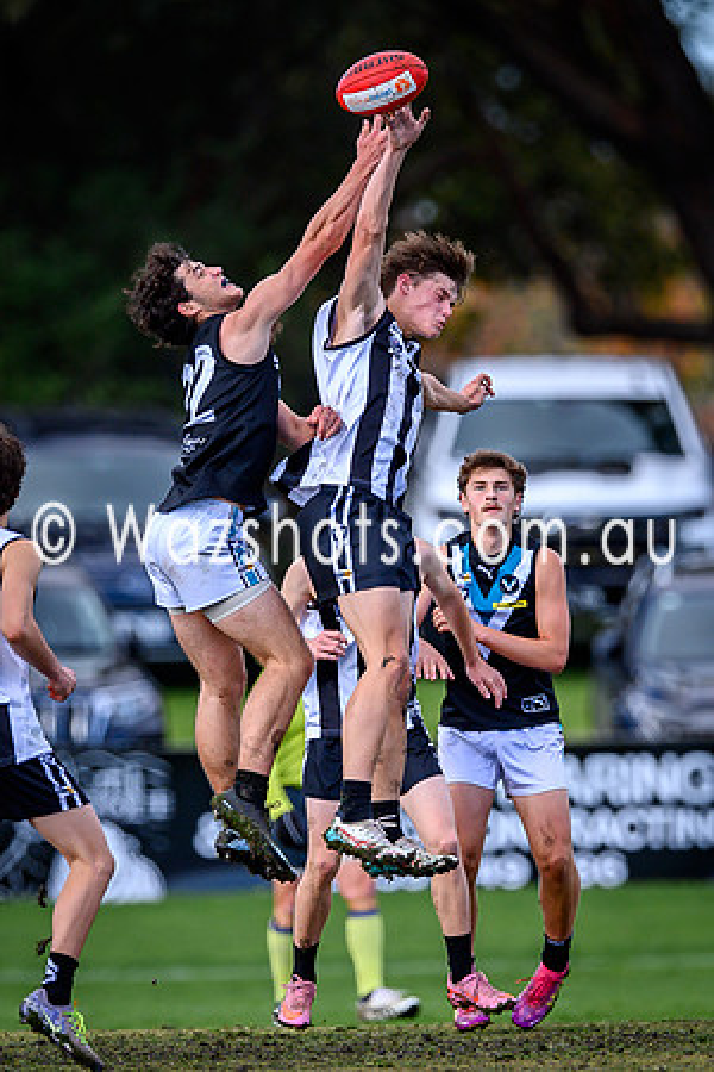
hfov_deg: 1.4
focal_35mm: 954
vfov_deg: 2.2
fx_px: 28376
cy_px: 491
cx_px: 421
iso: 500
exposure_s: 1/1600
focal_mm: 500
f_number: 4
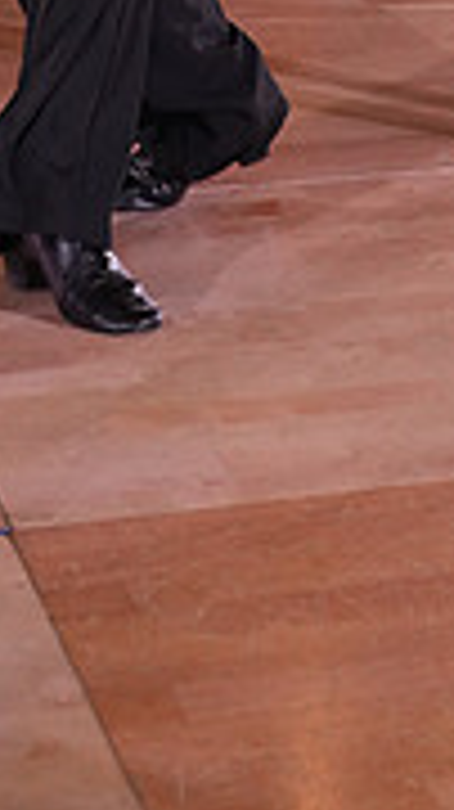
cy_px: -441
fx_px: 2466
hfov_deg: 10.5
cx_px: 384
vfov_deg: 16.7
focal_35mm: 115
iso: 1250
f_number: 5
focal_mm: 34
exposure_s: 1/200
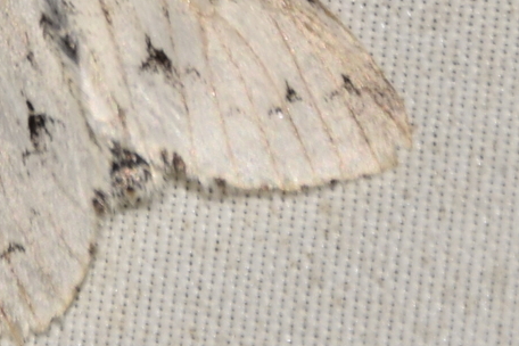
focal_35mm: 442
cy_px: 19
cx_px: 26
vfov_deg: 3.1
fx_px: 6372
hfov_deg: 4.7
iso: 125
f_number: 10
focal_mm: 140
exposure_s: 1/160
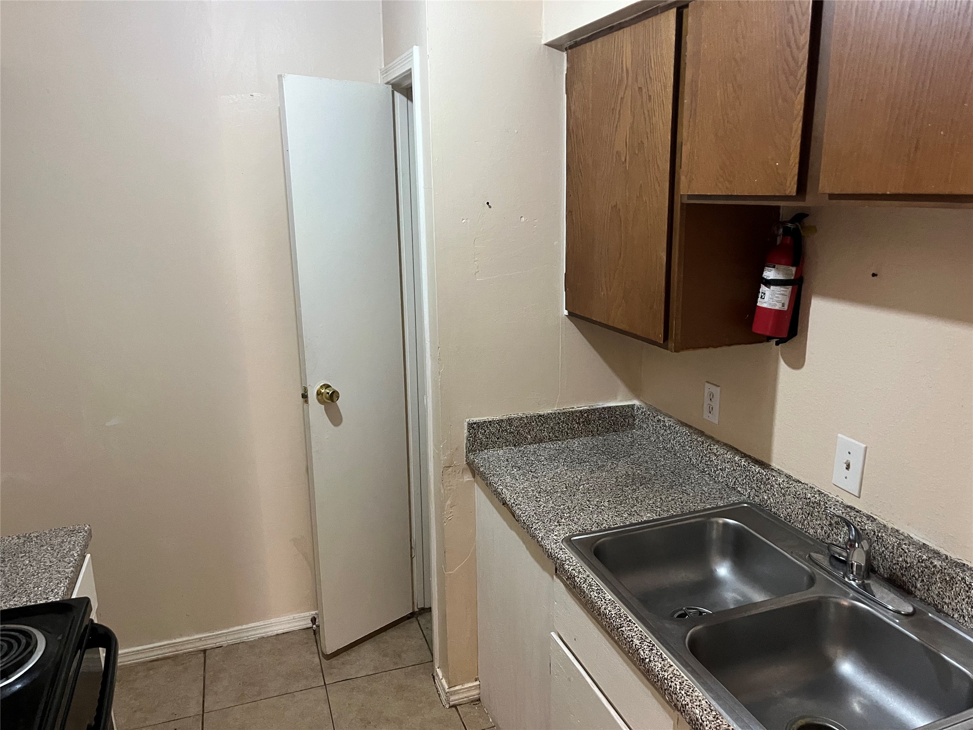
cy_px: 365
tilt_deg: -14.6
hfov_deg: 67.3
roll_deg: +1.2
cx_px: 486
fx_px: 731
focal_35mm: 26
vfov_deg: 53.1
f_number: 1.6
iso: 400
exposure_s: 1/60
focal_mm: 5.1
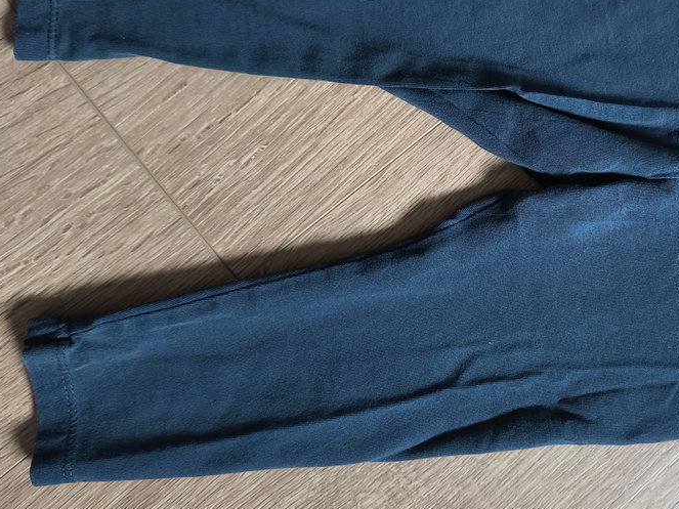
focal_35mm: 43
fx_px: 843
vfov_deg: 33.5
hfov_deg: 42.7
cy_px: 205
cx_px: 499
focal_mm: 6.57
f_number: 1.6
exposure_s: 1/50
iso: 400
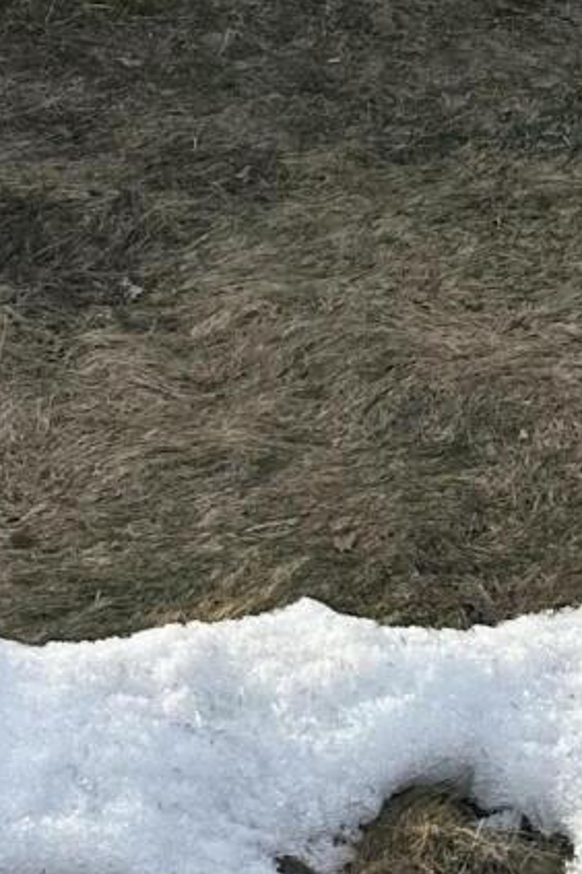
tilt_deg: +3.7
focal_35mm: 118
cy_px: -1141
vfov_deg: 13.4
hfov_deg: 11.6
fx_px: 2861
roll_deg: +1.8
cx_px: 405
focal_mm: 6.86
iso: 80
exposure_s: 1/2252
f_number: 1.78
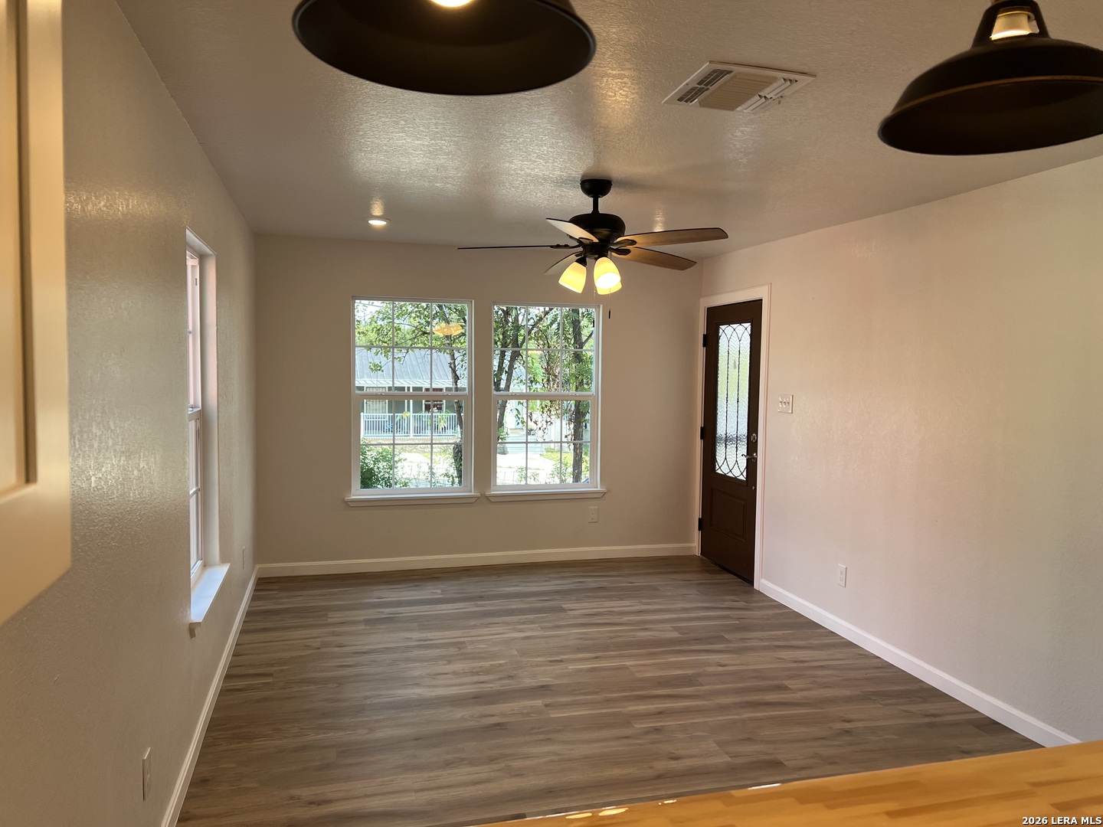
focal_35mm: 26
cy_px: 414
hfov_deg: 67.3
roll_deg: -0.5
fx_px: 828
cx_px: 552
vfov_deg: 53.1
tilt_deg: -4.7
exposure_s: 1/175
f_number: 1.5
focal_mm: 5.7
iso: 50
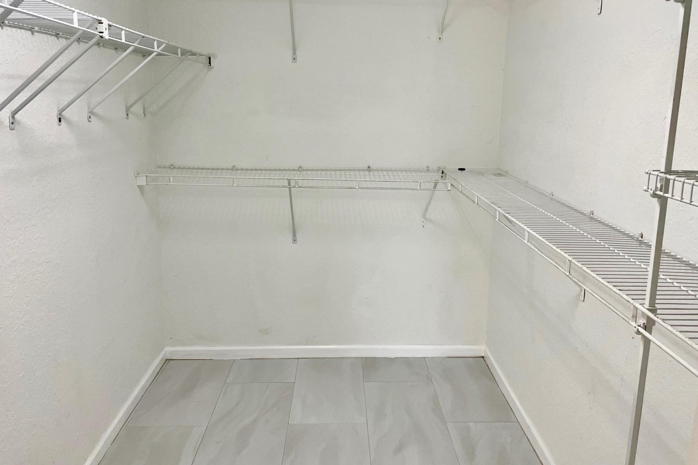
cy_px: 197
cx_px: 349
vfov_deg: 46.3
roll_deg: -2.1
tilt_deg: -10.8
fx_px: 543
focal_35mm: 28
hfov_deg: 65.5
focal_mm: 4.2
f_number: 1.6
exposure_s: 1/120
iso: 125
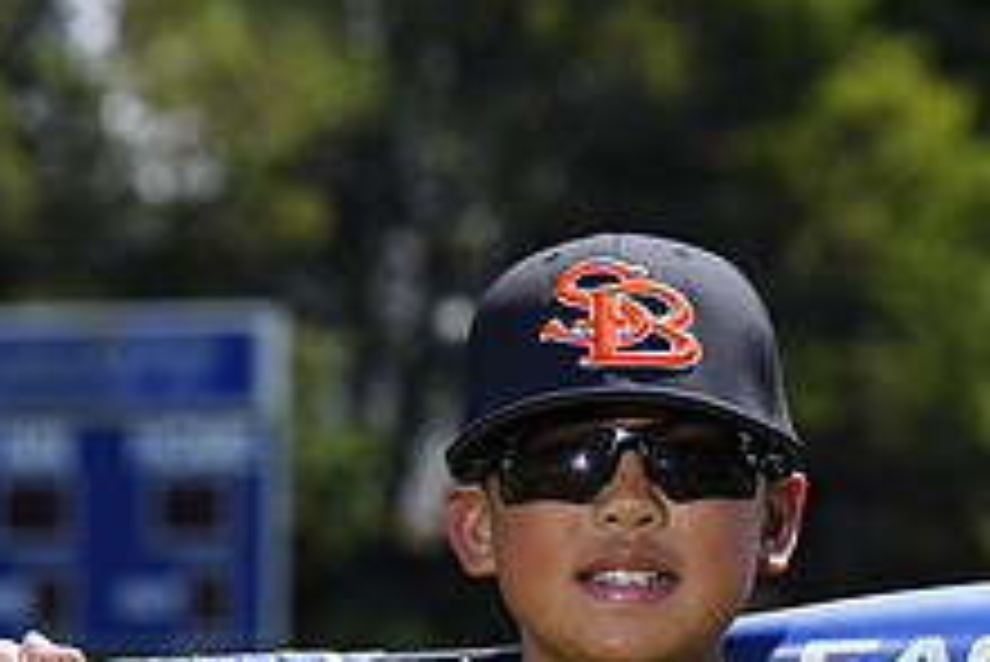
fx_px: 10016
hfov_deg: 5.7
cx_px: 567
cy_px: 858
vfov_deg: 3.8
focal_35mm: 364
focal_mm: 138
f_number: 6.3
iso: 100
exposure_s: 1/250
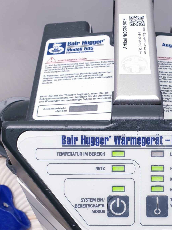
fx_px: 325
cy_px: 148
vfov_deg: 38.6
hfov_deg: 29.2
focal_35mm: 49
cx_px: 129
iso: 50
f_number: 2.4
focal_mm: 4.3
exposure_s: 1/114
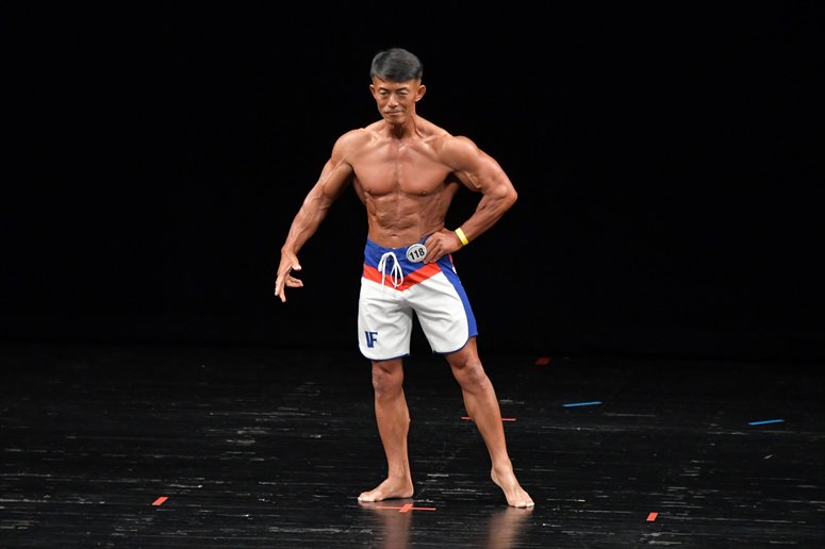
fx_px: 6528
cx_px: 412
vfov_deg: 4.8
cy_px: 274
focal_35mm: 285
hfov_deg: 7.2
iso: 3200
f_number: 5.6
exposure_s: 1/400
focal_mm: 190
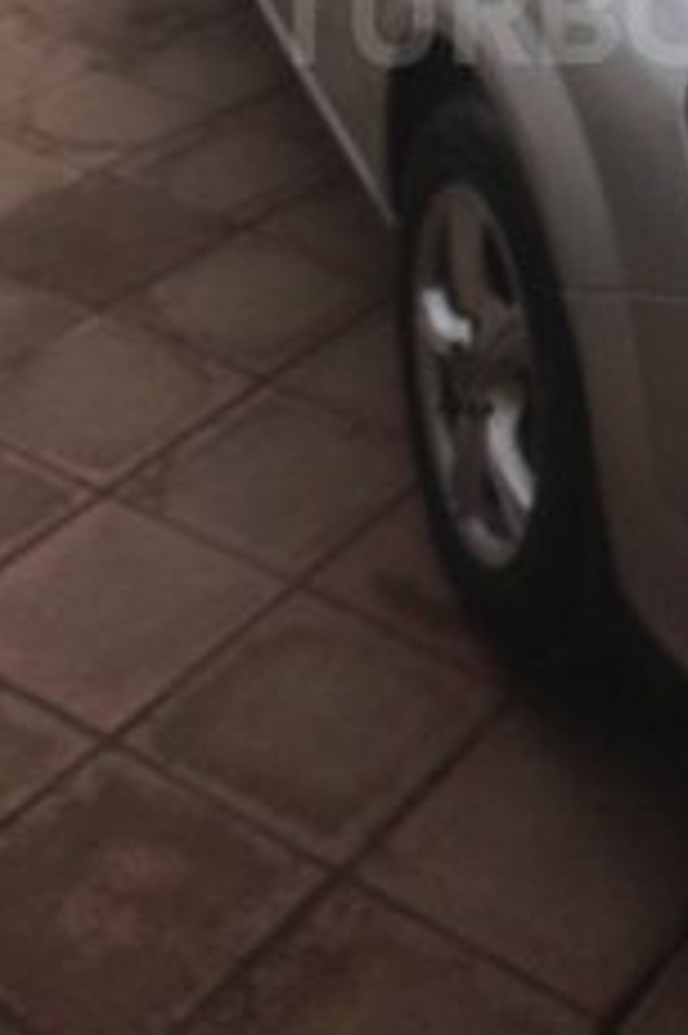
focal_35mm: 74
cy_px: 14
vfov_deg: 26.0
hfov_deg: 18.1
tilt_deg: -19.6
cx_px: 612
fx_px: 2124
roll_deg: +1.0
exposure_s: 1/502
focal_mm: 4.12
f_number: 2.4
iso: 50
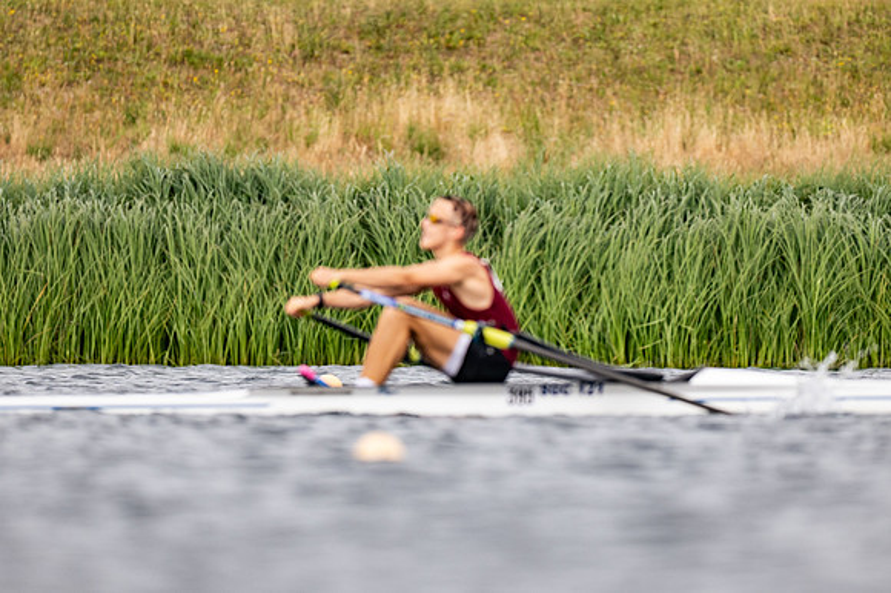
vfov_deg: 1.5
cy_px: 296
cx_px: 446
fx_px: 22261
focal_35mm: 900
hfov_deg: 2.3
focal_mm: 600
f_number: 4
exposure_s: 1/2500
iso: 320
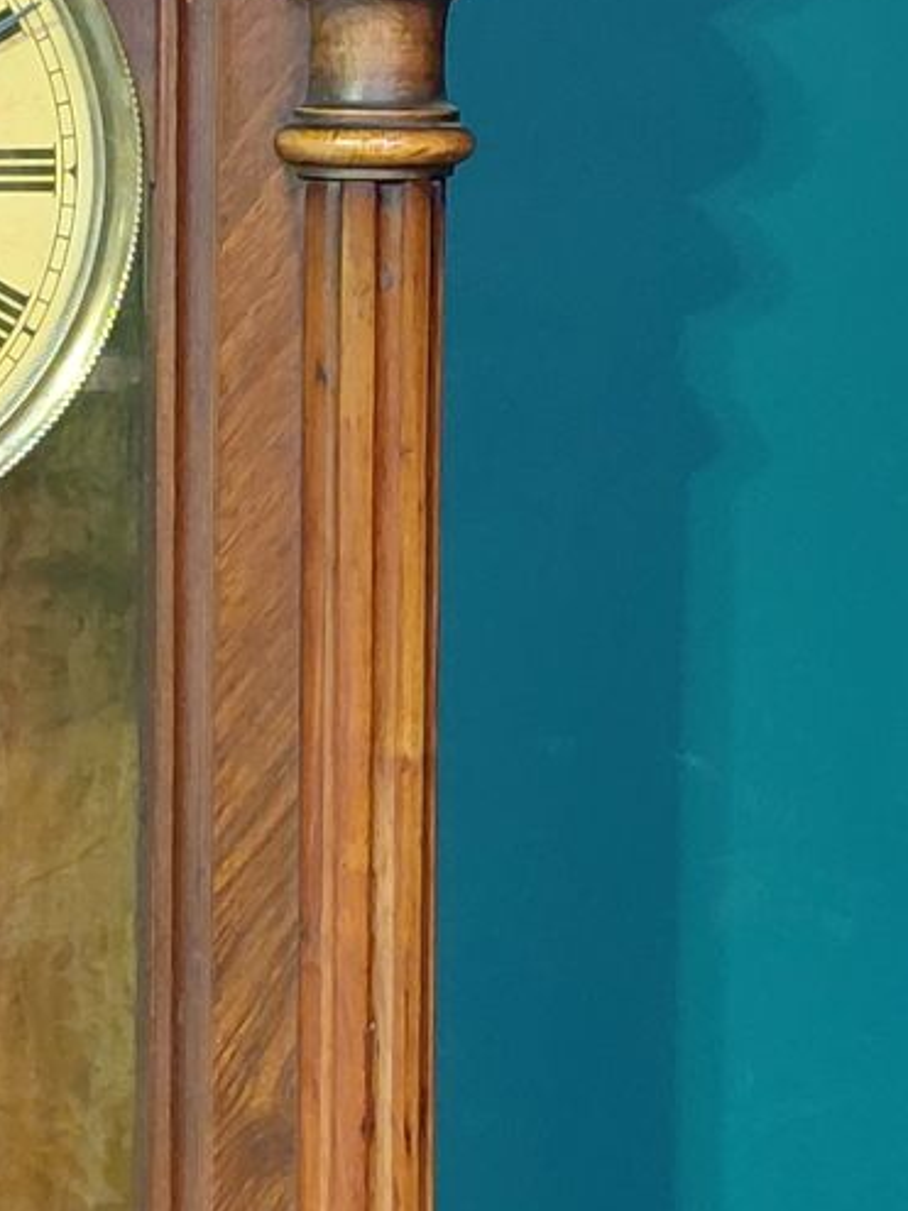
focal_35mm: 103
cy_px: 658
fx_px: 3604
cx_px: -17
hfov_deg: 14.1
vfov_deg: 19.1
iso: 320
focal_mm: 4.69
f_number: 1.8
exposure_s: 1/40
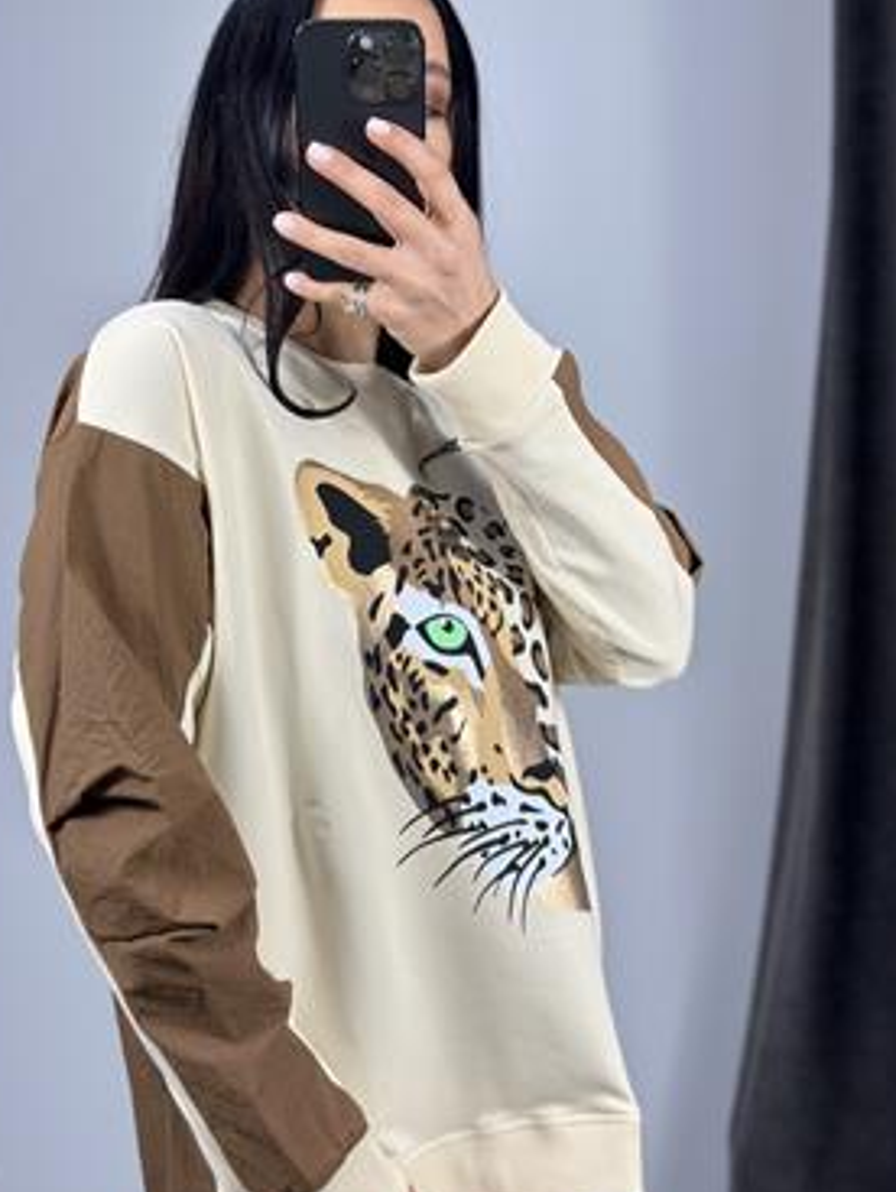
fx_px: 1860
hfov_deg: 27.1
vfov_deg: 35.5
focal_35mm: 54
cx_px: 403
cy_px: 609
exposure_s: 1/100
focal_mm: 6.86
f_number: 1.78
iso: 80
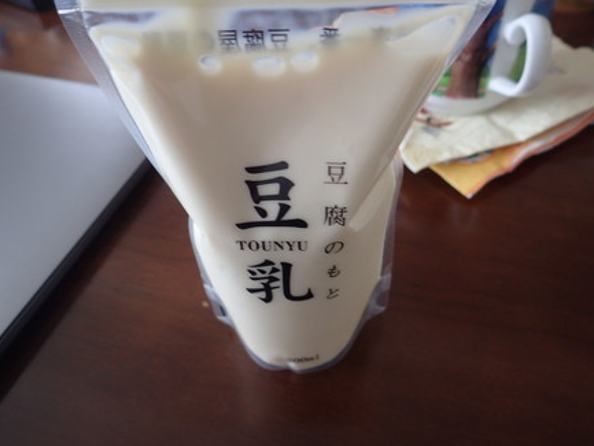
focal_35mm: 26
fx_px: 446
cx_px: 306
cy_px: 224
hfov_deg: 67.3
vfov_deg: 53.1
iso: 200
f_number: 2
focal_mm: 4.5
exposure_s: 1/20
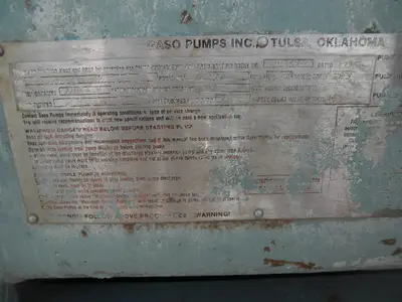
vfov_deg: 49.7
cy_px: 151
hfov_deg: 63.4
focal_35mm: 28
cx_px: 201
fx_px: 325
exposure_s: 1/250
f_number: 3
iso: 64
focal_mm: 5
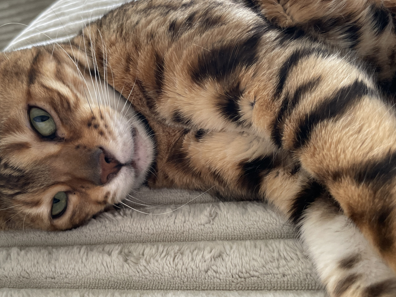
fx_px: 446
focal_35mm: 39
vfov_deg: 36.8
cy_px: 128
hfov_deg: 47.8
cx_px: 178
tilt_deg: -28.7
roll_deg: +17.0
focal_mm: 4.2
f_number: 1.6
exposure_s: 1/60
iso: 160
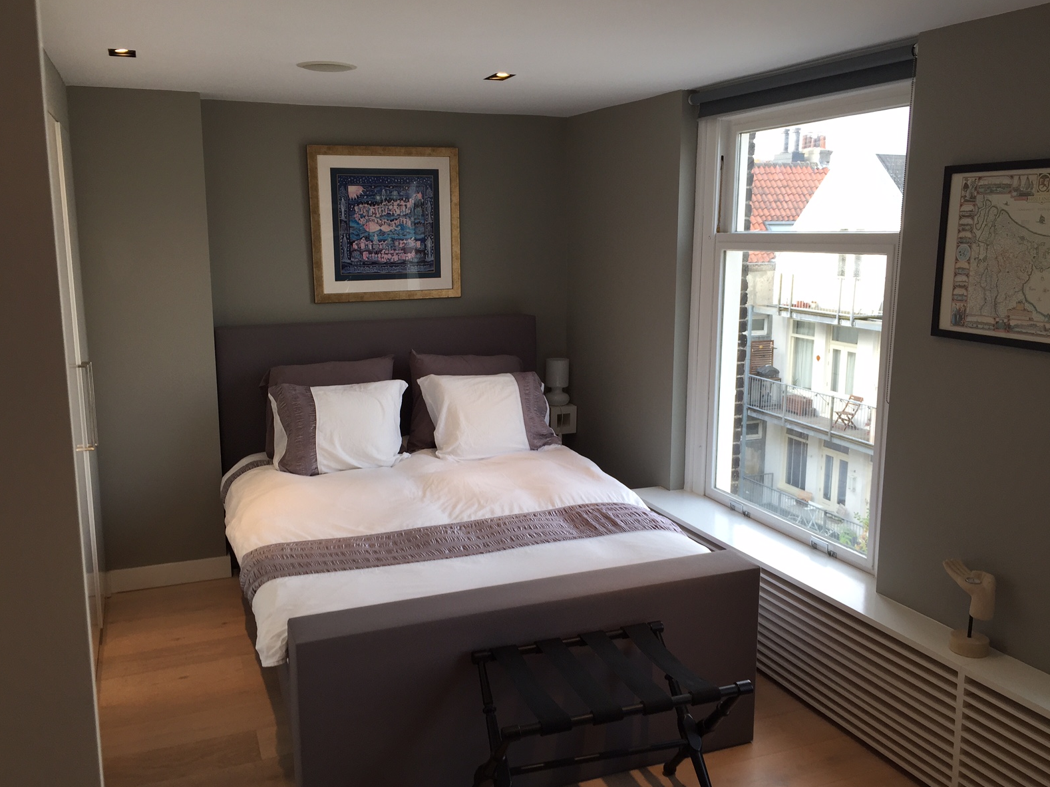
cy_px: 400
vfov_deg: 46.8
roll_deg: -0.9
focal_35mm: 30
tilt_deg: -10.6
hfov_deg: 60.0
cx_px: 514
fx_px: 910
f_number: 2.2
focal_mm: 4.15
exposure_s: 1/100
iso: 32
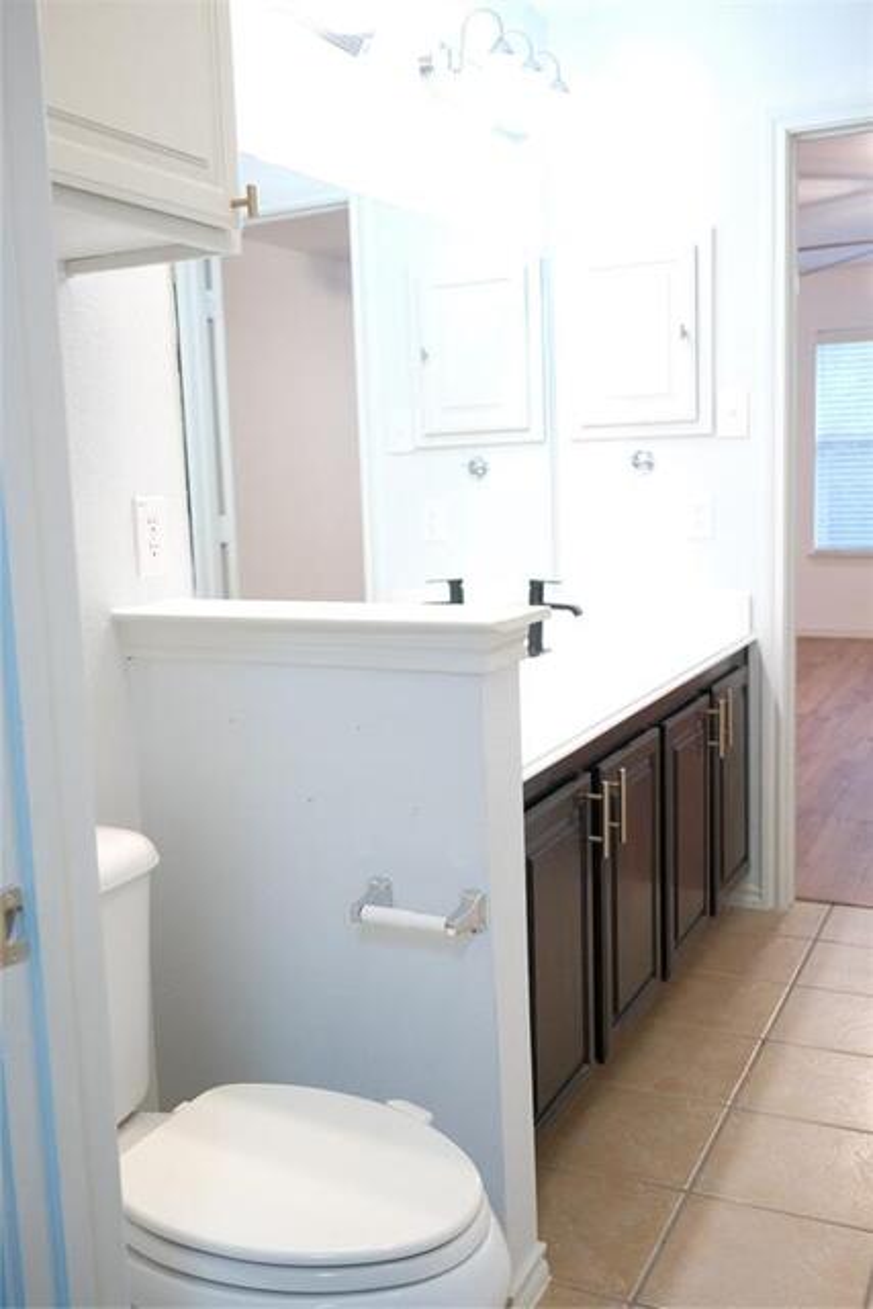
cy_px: 654
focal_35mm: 35
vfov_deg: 54.4
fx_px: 1272
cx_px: 436
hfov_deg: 37.9
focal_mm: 23
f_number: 2.8
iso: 2000
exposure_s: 1/125
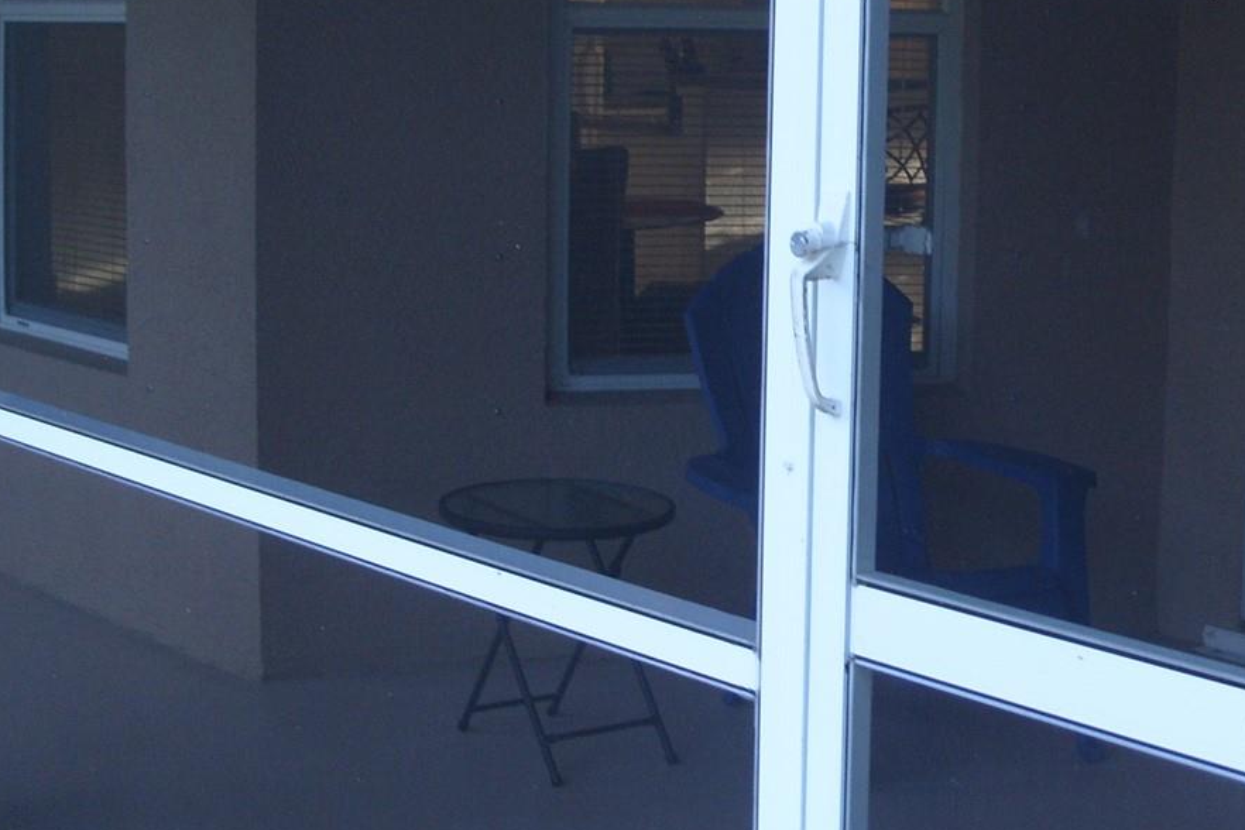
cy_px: 308
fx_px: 2282
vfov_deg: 20.6
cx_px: 823
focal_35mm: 66
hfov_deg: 30.3
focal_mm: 7.8
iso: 100
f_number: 2.8
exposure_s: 1/90
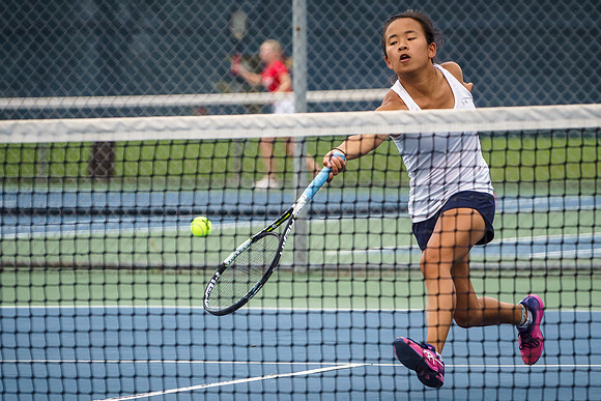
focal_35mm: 389
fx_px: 6490
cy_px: 193
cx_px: 392
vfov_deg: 3.5
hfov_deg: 5.3
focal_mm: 200
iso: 1250
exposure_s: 1/2500
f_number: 4.5
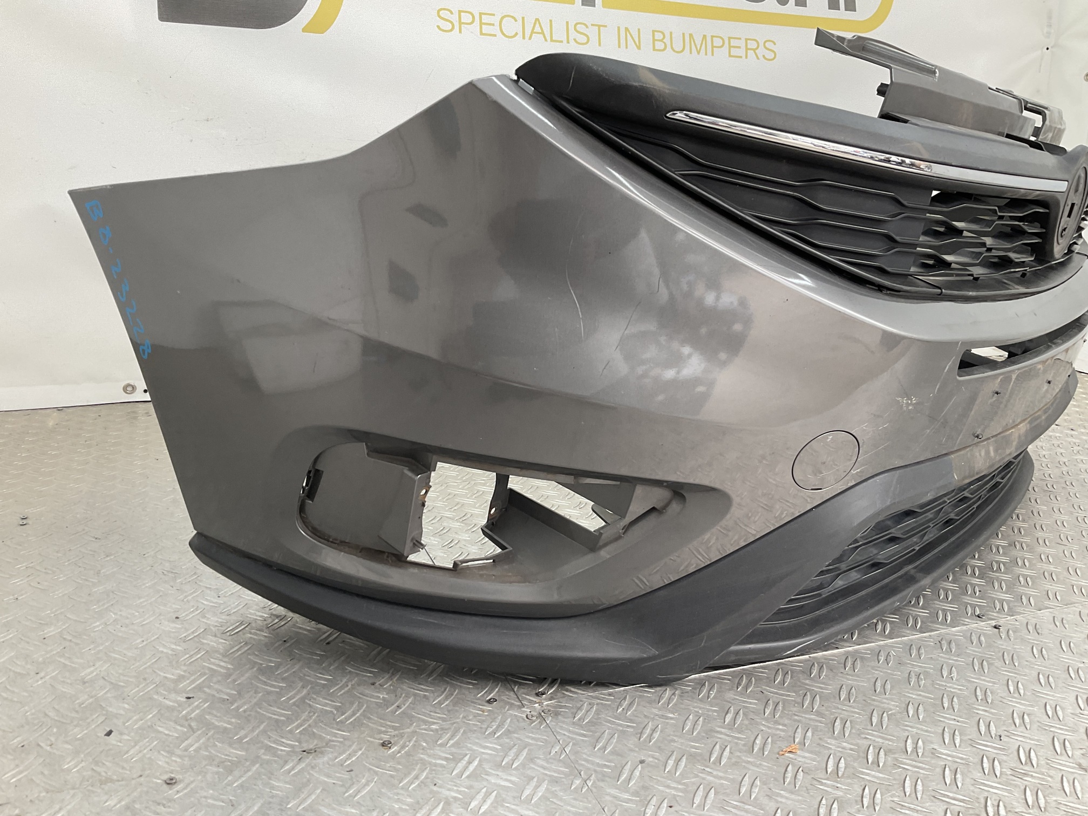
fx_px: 911
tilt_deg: -13.8
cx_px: 544
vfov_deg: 48.2
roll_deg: -4.7
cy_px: 408
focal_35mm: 29
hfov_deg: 61.7
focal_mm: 3
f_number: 1.8
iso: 32
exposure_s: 1/100
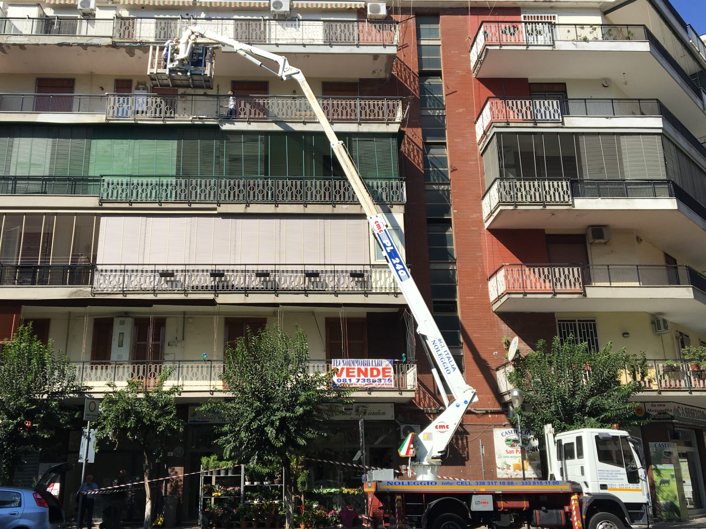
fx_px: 673
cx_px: 317
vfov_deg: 42.9
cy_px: 274
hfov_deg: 55.2
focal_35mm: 33
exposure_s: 1/1570
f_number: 2.2
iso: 25
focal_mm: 4.15
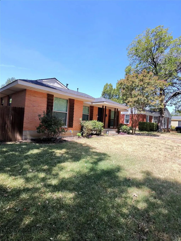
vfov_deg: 106.2
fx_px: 91
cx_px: 90
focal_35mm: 13
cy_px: 120
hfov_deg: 89.9
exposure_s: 1/400
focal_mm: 2.24
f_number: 2.2
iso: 54
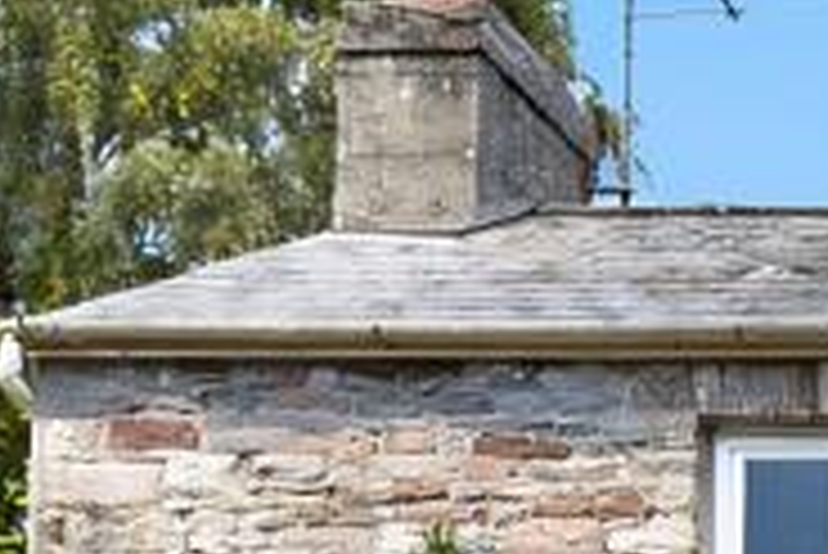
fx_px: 2302
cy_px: 1094
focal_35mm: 100
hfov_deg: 16.4
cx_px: 1575
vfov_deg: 12.2
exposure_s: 1/200
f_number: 7.1
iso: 250
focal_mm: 18
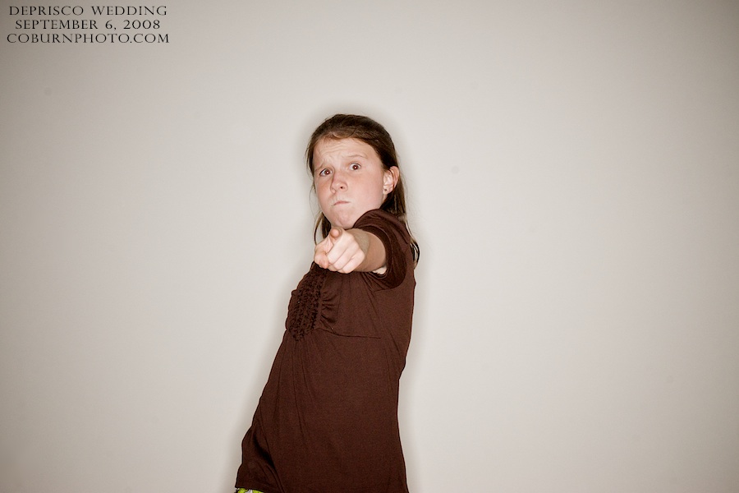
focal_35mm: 60
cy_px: 246
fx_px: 1232
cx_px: 370
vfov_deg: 22.6
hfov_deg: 33.4
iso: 200
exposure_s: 1/250
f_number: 16
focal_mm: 40
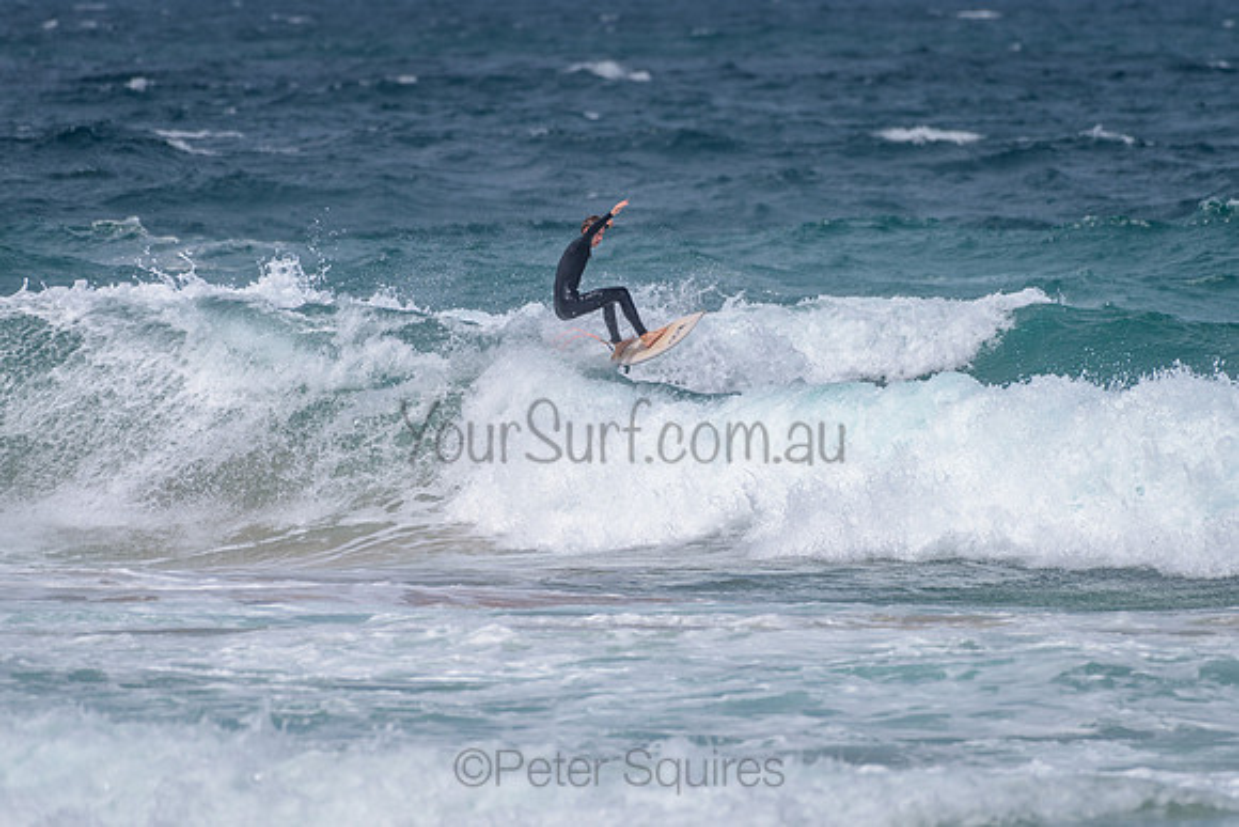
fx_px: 21113
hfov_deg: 3.4
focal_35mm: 613
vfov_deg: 2.2
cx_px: 651
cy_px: 355
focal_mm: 500
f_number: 5.6
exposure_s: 1/2000
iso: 90
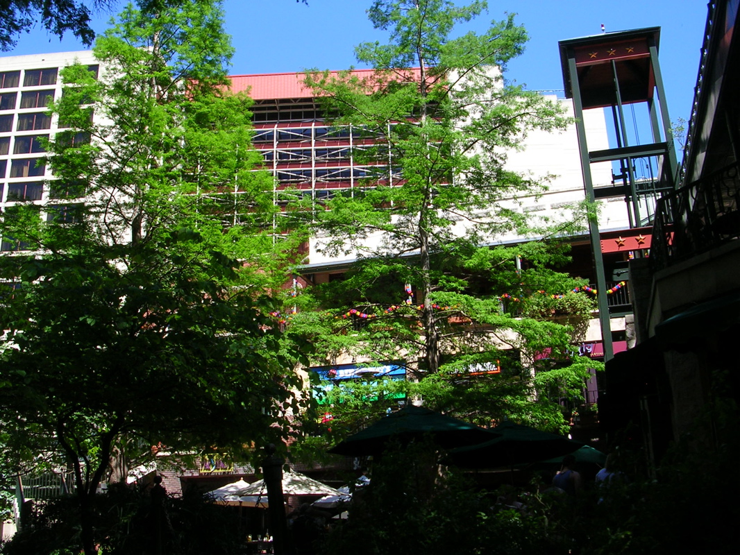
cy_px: 278
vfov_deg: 37.7
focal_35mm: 38
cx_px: 370
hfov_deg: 49.0
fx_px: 813
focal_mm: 5.8
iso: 50
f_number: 5.6
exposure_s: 1/133
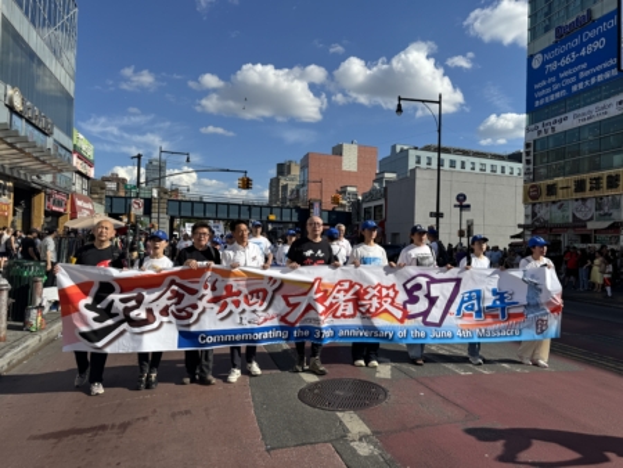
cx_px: 312
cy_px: 234
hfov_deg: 71.6
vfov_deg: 56.9
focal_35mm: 24
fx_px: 432
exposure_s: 1/5348
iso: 80
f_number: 1.78
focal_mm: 6.76
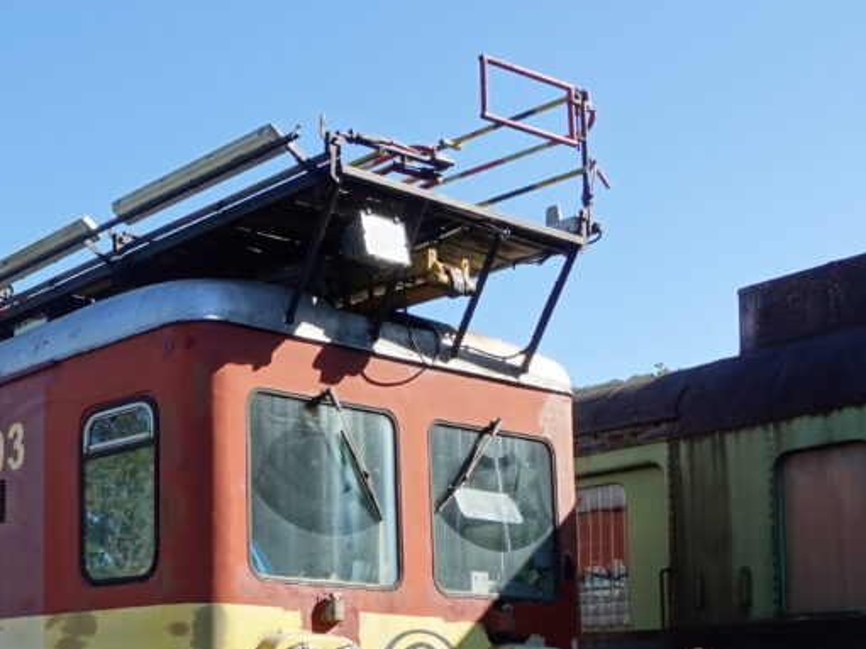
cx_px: 27
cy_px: 508
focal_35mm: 54
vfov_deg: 26.6
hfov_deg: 33.0
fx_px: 1351
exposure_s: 1/320
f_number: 4
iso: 125
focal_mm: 10.42
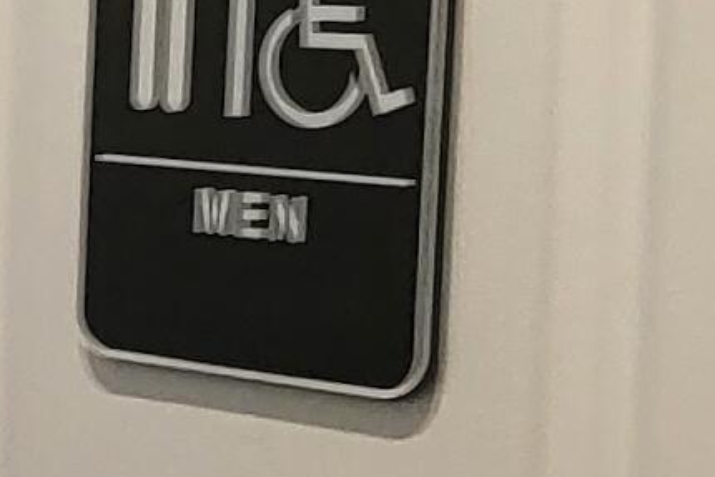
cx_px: -1217
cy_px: 189
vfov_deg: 7.9
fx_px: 3457
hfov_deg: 9.8
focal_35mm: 174
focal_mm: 5
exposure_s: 1/120
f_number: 1.8
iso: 250
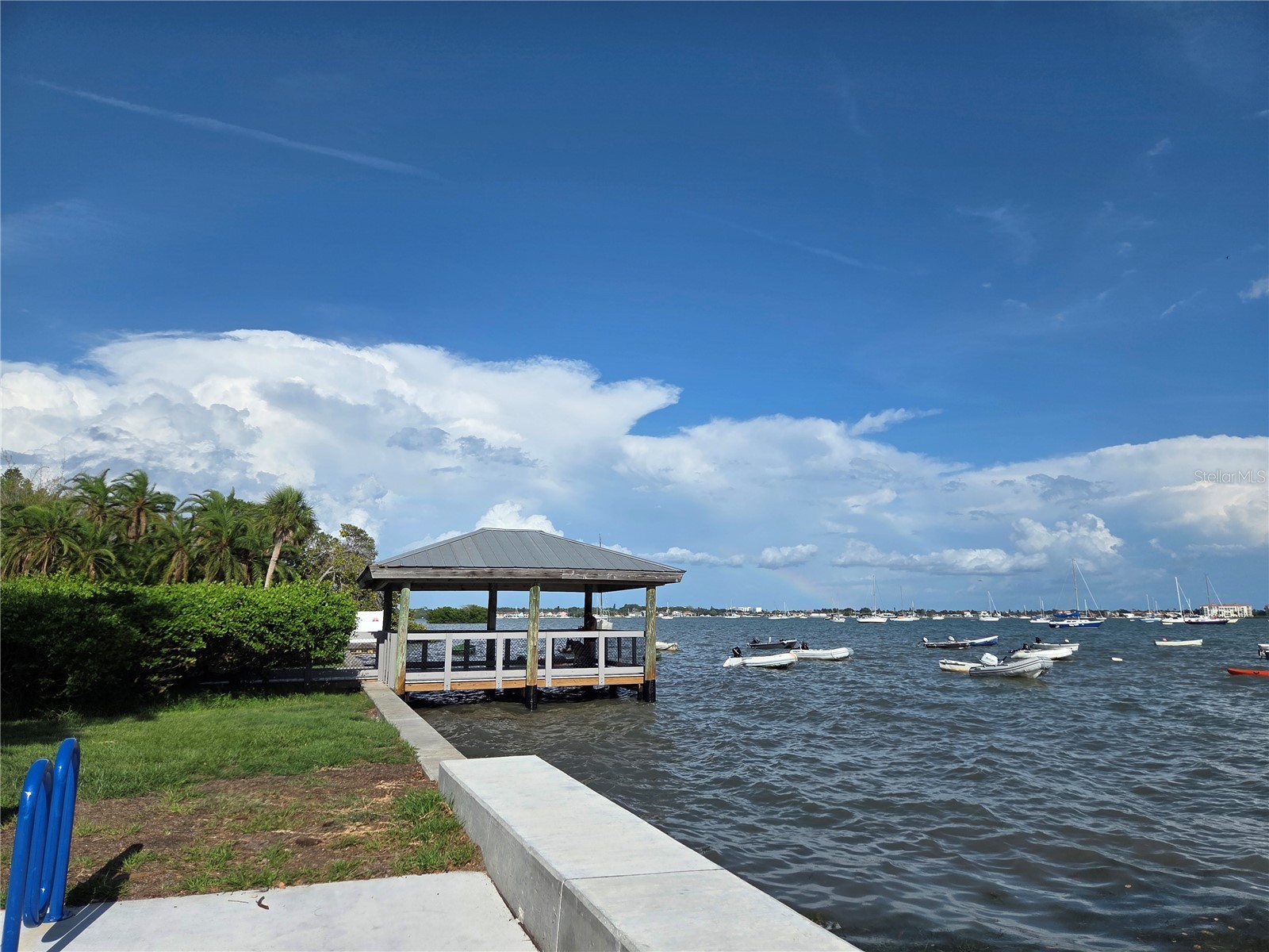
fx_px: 843
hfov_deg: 73.9
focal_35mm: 23
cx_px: 634
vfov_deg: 58.9
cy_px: 476
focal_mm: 5.4
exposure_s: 1/7891
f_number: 1.8
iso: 64
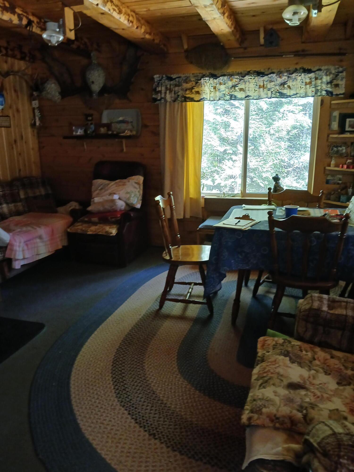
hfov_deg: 53.1
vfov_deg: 67.3
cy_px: 236
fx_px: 355
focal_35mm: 26
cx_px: 177
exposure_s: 1/30
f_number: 1.8
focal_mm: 3.98
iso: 200
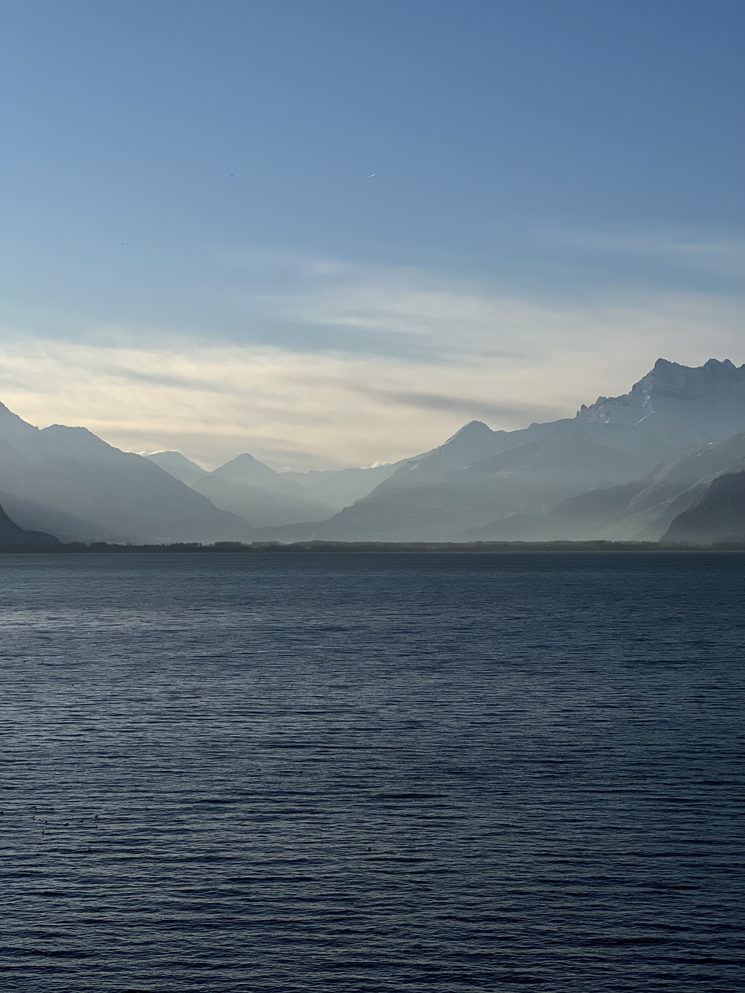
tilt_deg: +3.1
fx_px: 2210
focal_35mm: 77
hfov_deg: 19.1
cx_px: 372
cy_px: 496
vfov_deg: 25.3
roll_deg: +1.1
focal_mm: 9
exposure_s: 1/2370
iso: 32
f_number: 2.8
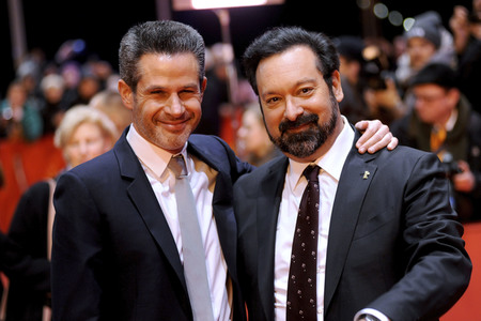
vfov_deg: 13.7
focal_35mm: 100
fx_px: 1336
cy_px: 160
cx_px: 240
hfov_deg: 20.4
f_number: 2.8
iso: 2000
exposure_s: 1/400
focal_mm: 100
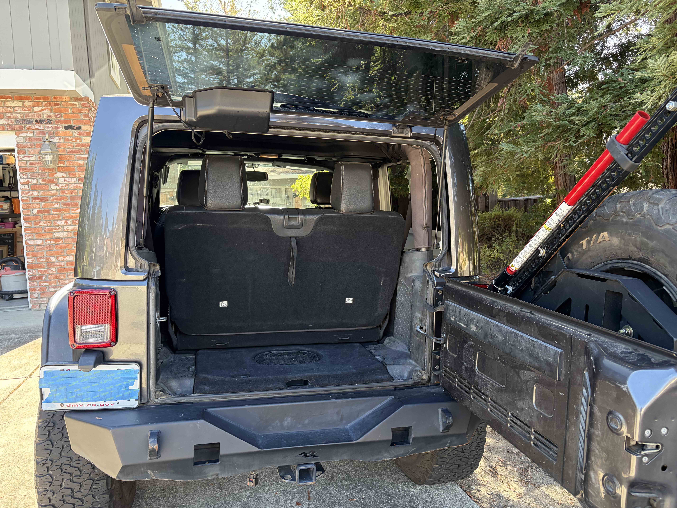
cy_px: 254
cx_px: 338
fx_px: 508
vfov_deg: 53.1
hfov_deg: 67.3
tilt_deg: -4.0
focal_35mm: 26
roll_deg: +2.9
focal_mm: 5.96
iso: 125
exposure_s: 1/189
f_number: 1.6
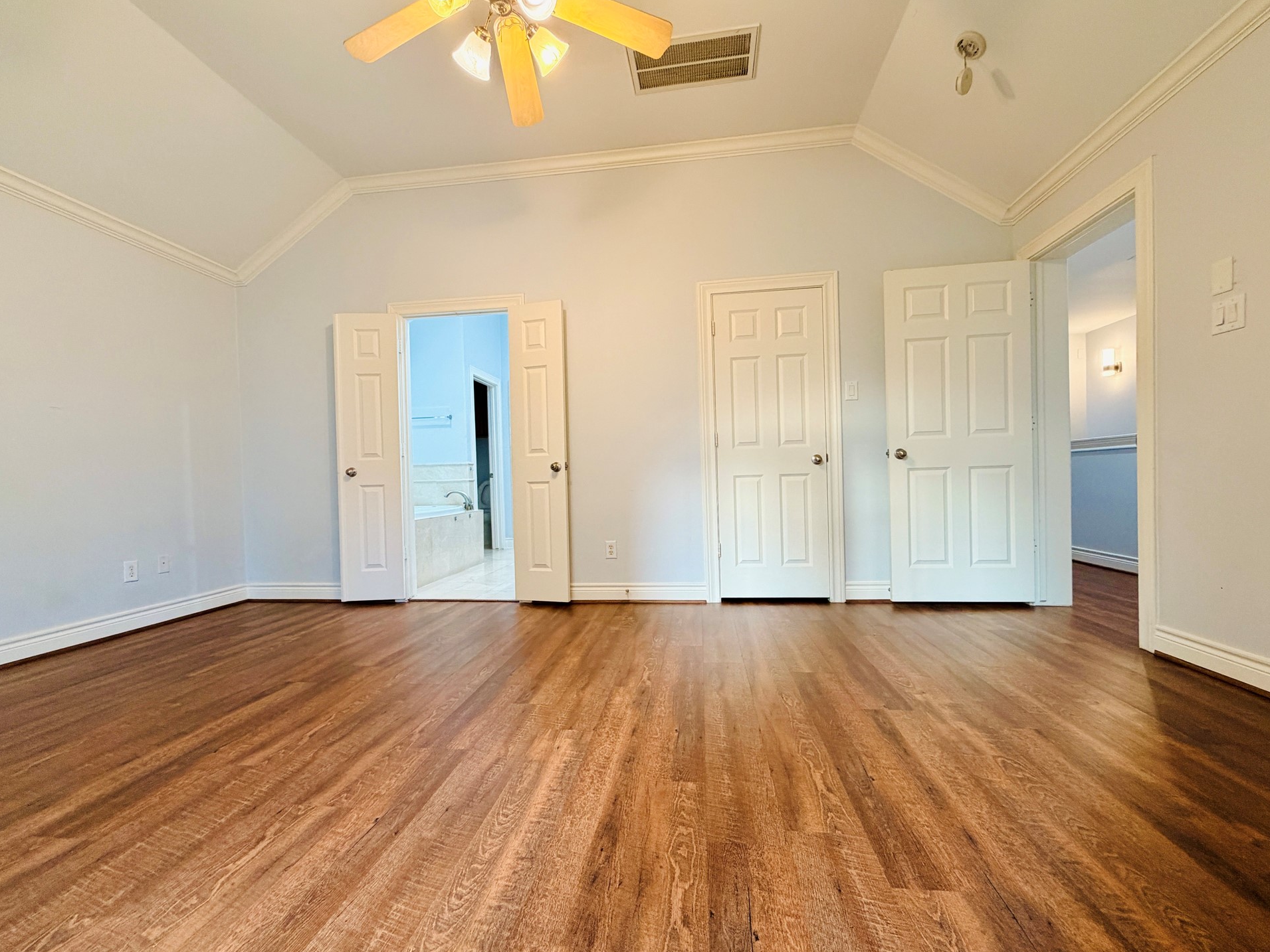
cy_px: 487
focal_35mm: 15
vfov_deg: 81.8
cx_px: 636
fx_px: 550
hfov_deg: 98.2
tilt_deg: -1.4
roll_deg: +2.0
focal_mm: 2.22
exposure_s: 1/60
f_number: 2.2
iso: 200
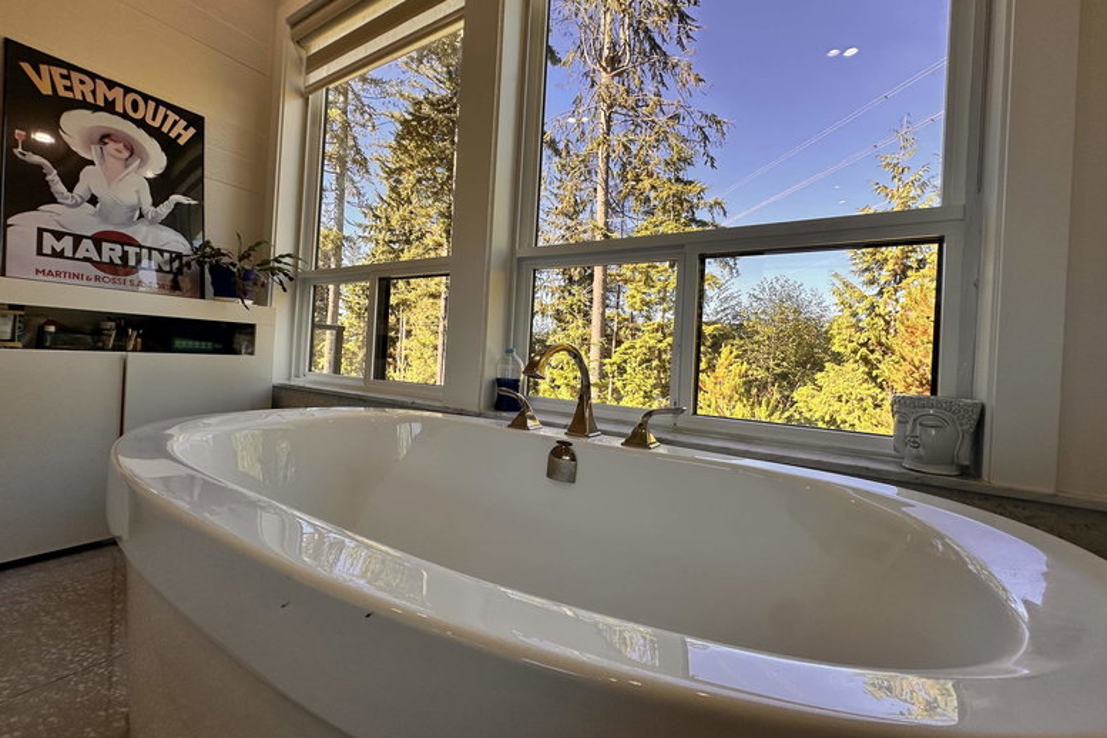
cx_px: 566
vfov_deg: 77.3
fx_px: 461
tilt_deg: +0.2
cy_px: 358
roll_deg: -3.9
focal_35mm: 15
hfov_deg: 100.4
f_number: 2.2
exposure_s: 1/219
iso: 40
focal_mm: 2.22
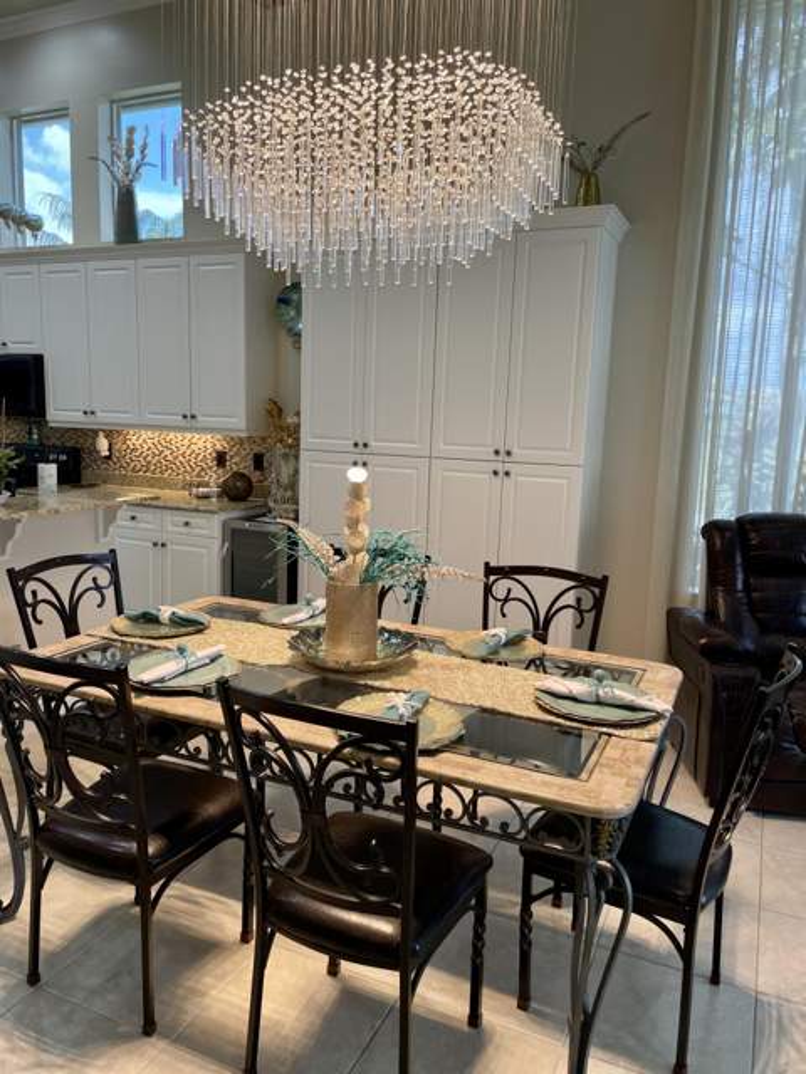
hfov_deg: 53.1
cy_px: 537
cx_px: 403
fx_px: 807
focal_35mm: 26
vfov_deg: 67.3
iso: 100
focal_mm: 4.2
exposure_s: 1/120
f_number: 1.6
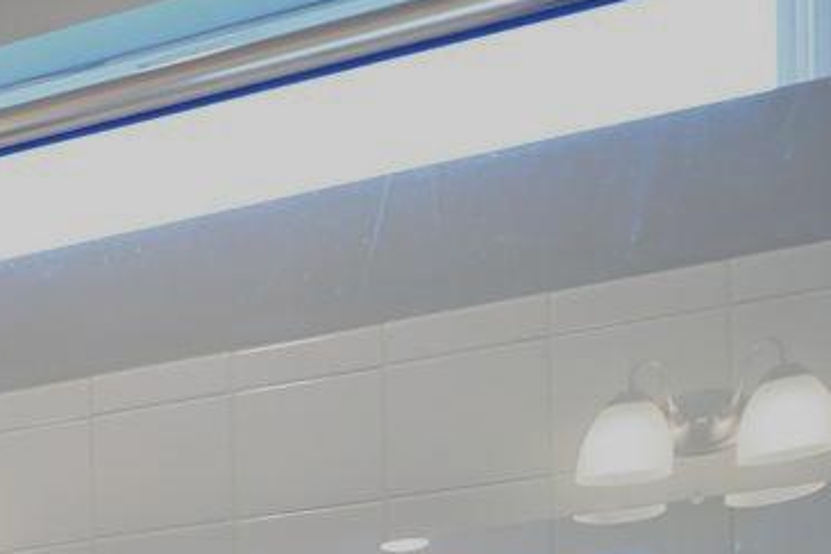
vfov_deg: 14.1
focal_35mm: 84
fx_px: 1939
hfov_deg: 17.2
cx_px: -858
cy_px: 1038
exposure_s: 1/30
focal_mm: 10
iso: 125
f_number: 2.8
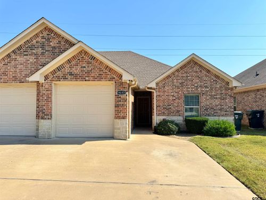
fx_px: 184
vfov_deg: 56.8
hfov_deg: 71.6
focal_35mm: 24
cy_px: 100
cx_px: 133
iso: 80
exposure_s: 1/2506
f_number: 1.78
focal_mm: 6.76
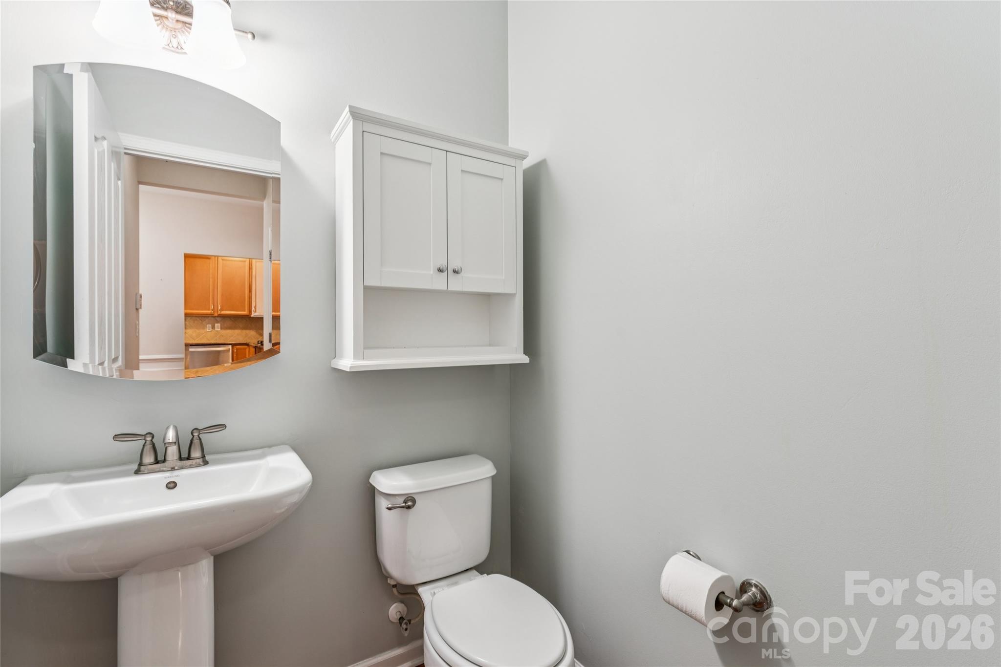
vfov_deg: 72.7
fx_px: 453
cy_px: 334
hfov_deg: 95.7
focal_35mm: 16
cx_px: 500
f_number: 9
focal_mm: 16.3
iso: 100
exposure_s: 1/1.25
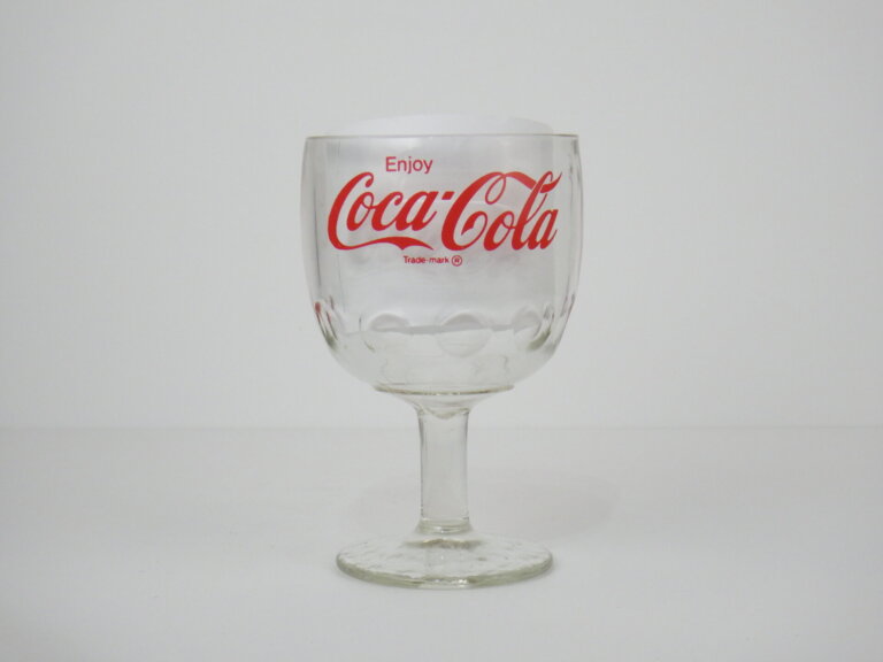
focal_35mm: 77
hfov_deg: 25.3
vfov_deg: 19.1
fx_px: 1964
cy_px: 331
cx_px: 442
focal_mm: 13.7
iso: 125
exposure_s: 1/80
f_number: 4.8
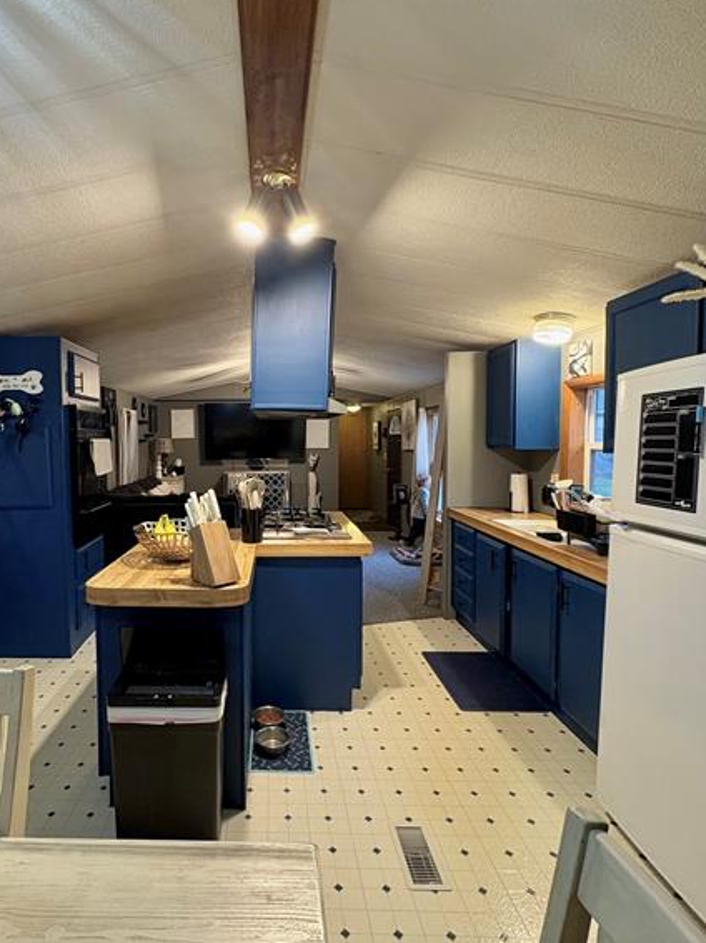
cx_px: 256
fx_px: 517
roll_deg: +0.3
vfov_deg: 84.7
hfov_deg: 67.4
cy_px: 470
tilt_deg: -3.2
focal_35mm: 19
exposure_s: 1/60
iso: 500
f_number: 2.2
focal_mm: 2.22
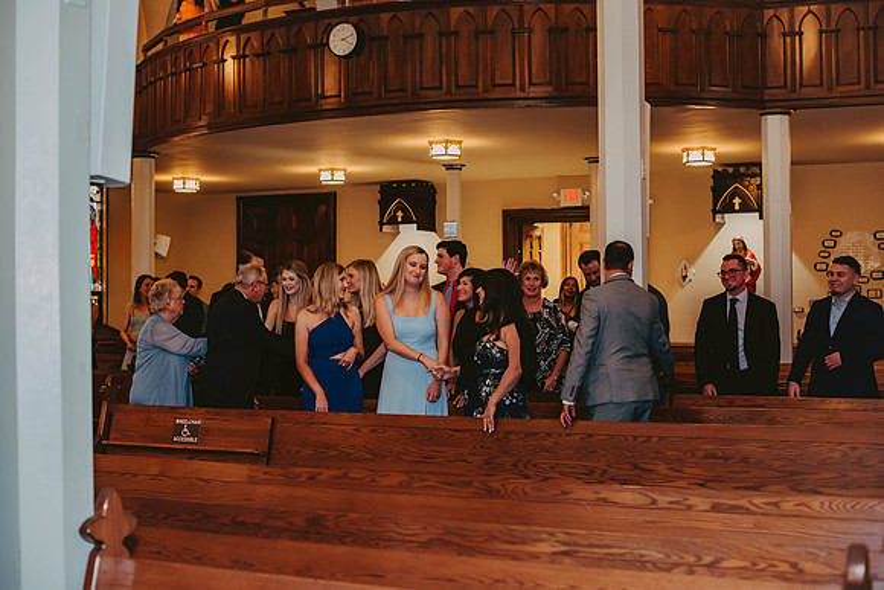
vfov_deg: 27.0
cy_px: 295
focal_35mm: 50
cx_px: 442
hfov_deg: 39.6
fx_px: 1228
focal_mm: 50
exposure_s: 1/125
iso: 800
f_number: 2.8
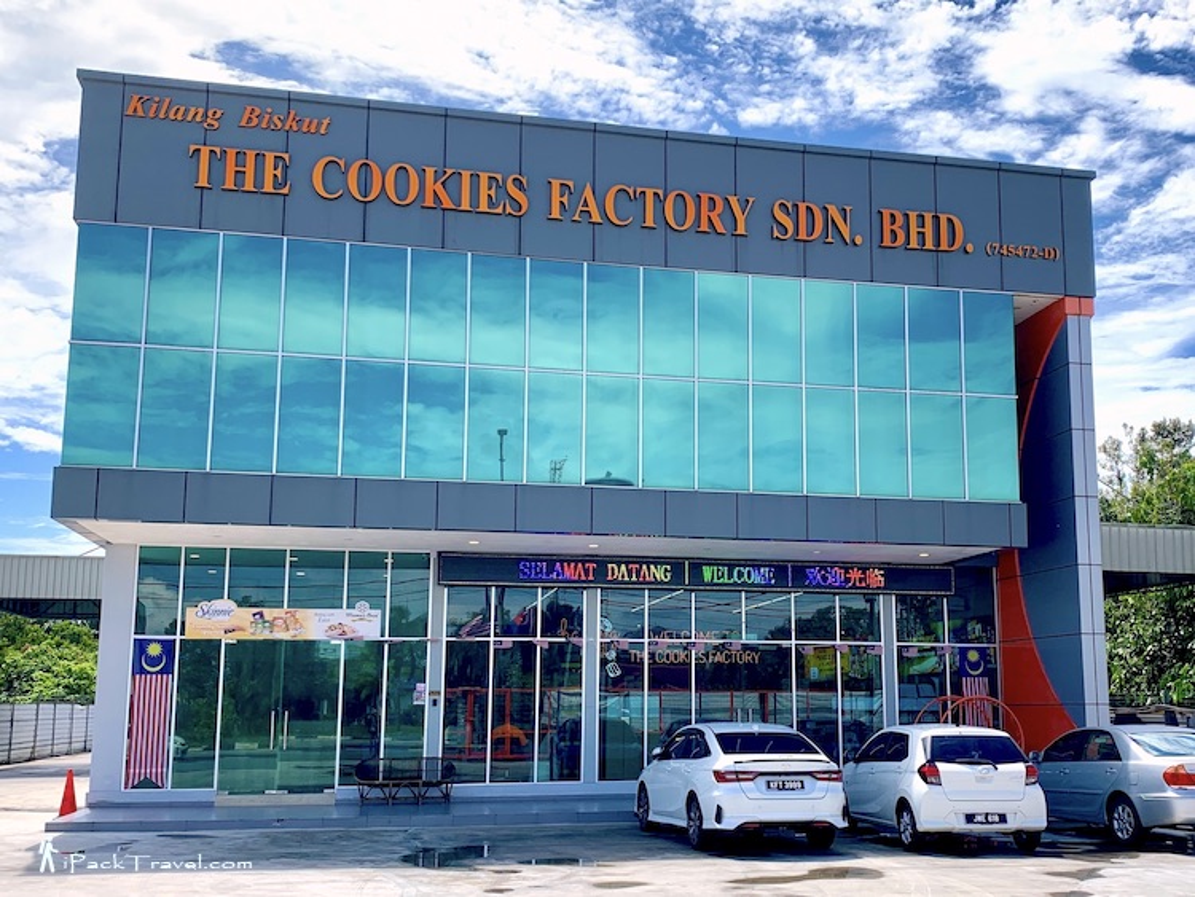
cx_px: 598
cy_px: 448
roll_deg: +0.6
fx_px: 898
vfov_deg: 53.1
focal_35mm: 26
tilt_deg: +9.3
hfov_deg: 67.3
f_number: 1.8
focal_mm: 4.25
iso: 25
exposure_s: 1/1350
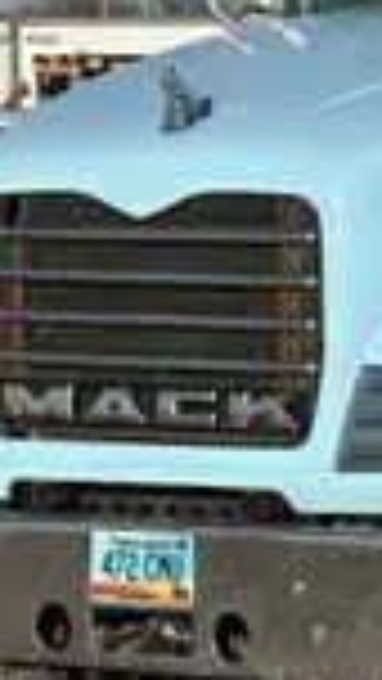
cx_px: 1038
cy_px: 270
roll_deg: -0.1
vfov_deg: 6.1
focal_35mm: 355
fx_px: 6389
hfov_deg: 3.4
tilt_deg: -1.3
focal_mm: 9
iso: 32
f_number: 2.8
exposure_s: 1/1085
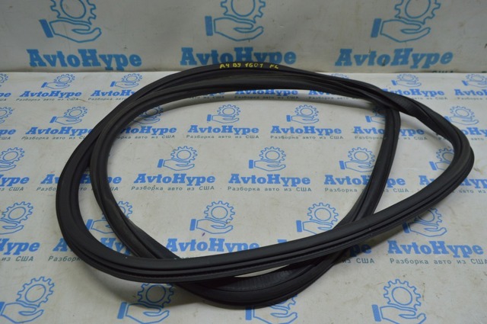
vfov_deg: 47.8
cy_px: 162
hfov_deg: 67.4
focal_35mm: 27
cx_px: 244
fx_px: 365
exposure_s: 1/40
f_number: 5.6
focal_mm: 18
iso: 400
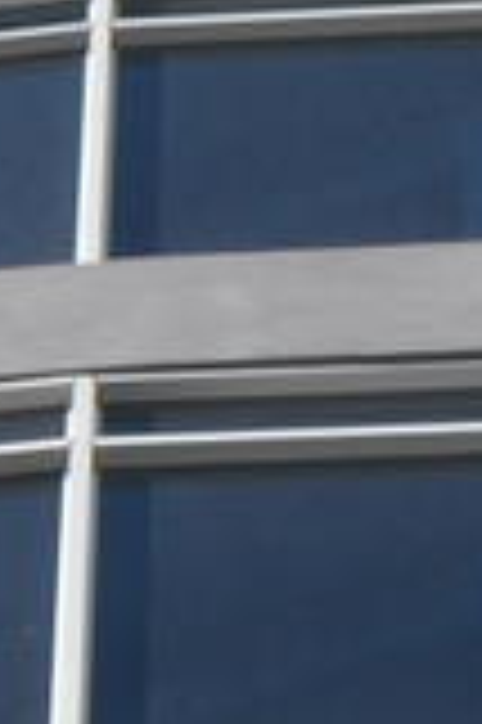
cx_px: -2306
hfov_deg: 3.2
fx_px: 7929
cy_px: 445
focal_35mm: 394
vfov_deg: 5.2
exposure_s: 1/200
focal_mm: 22
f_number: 10
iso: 100
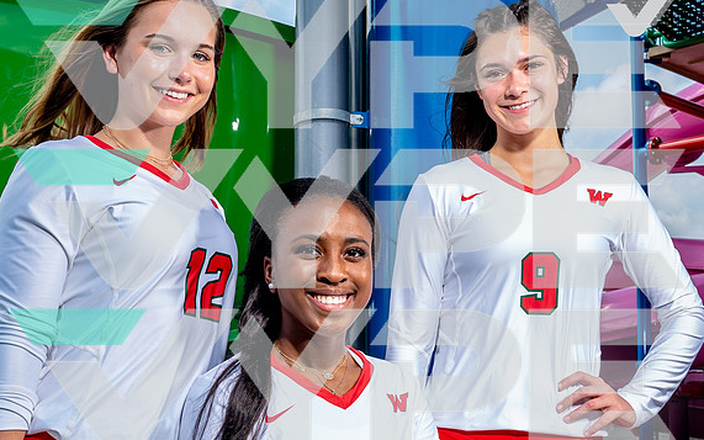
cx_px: 374
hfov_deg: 38.8
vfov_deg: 24.8
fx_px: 998
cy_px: 283
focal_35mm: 52
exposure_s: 1/125
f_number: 8
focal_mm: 29
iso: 100
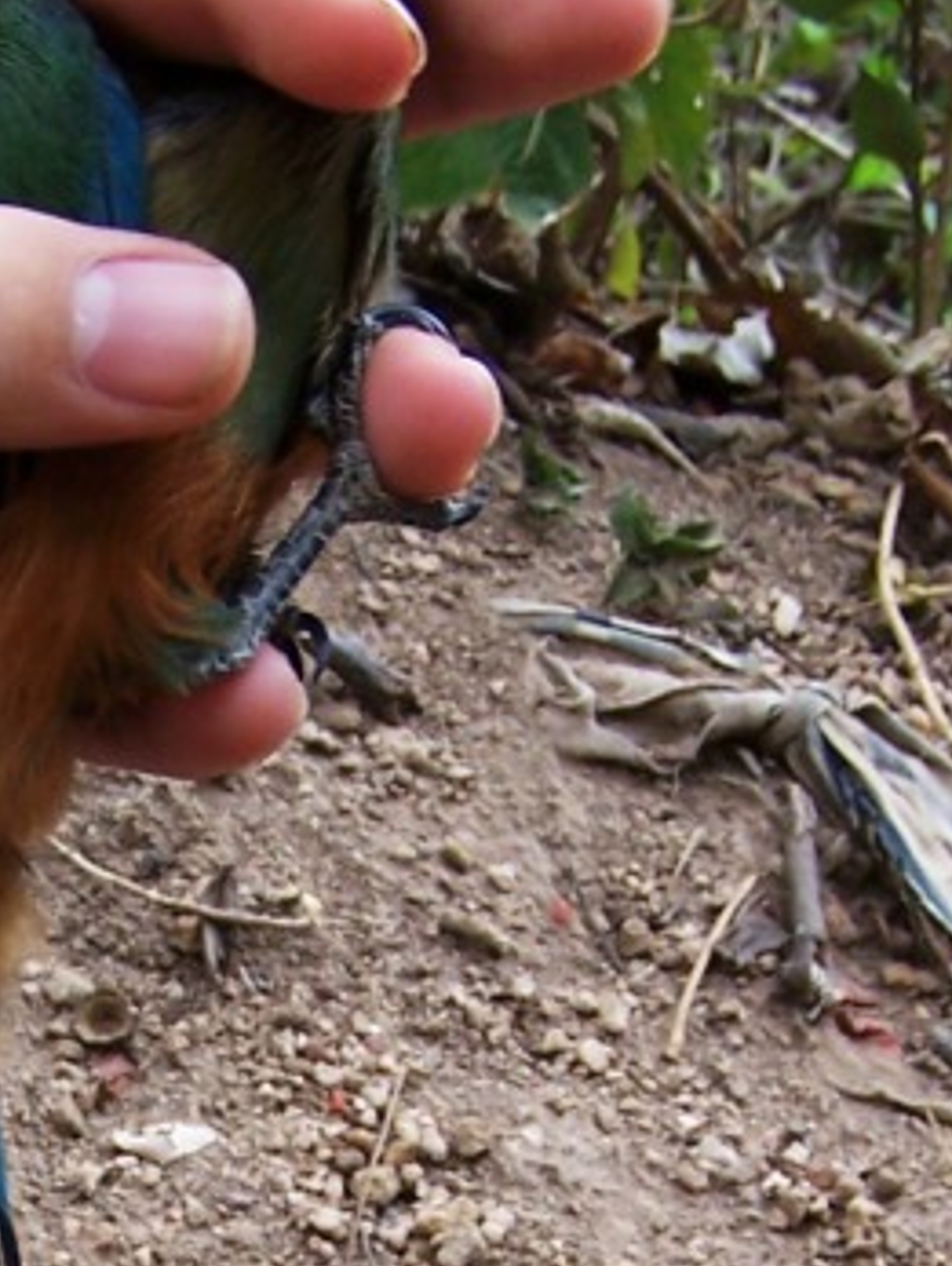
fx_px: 4099
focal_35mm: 112
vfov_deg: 17.2
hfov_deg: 13.1
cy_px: 1240
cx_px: 51
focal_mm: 6.3
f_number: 2.8
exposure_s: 1/60
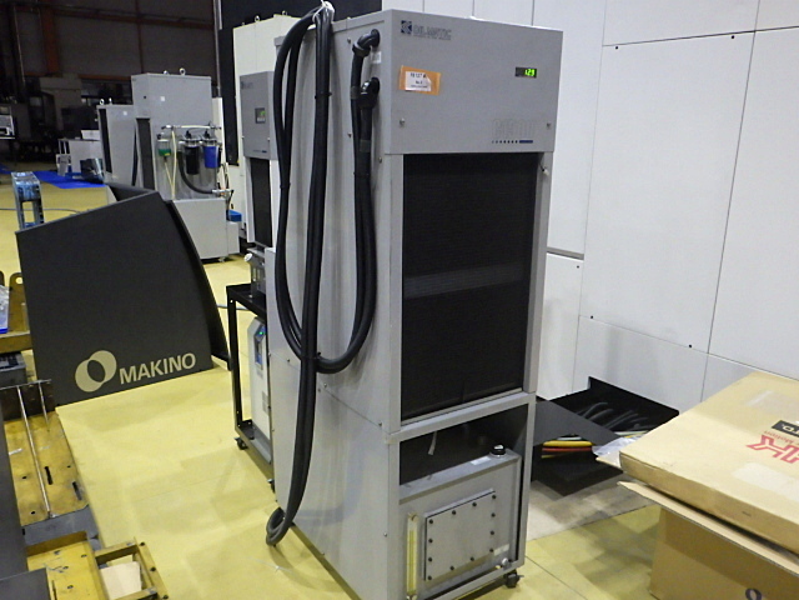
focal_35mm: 28
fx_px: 646
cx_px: 400
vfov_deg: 49.7
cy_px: 300
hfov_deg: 63.4
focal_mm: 5
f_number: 3.5
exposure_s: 1/45
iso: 1250
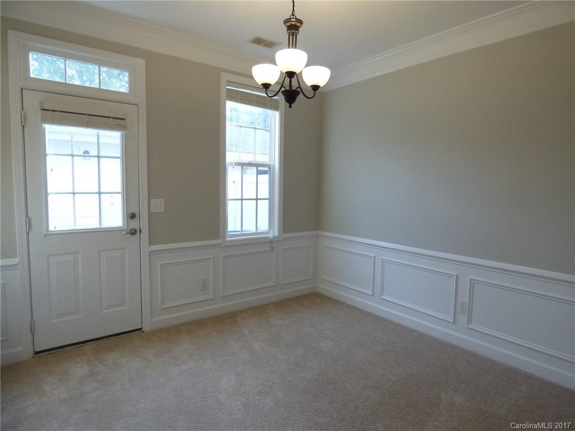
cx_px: 288
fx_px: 332
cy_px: 216
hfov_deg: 81.7
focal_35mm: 20
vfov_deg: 66.0
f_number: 2.8
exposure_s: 1/60
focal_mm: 3.58
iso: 160
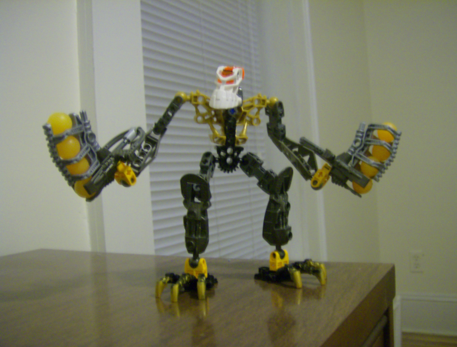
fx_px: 478
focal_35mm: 36
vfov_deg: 40.0
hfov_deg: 51.1
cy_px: 174
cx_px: 228
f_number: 2.8
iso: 200
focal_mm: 6
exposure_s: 1/3.34
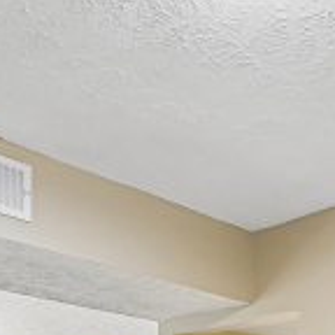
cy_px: 463
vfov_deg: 23.6
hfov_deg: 27.7
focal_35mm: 62
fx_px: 679
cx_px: 191
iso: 400
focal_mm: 14
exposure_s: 1/13
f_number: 8
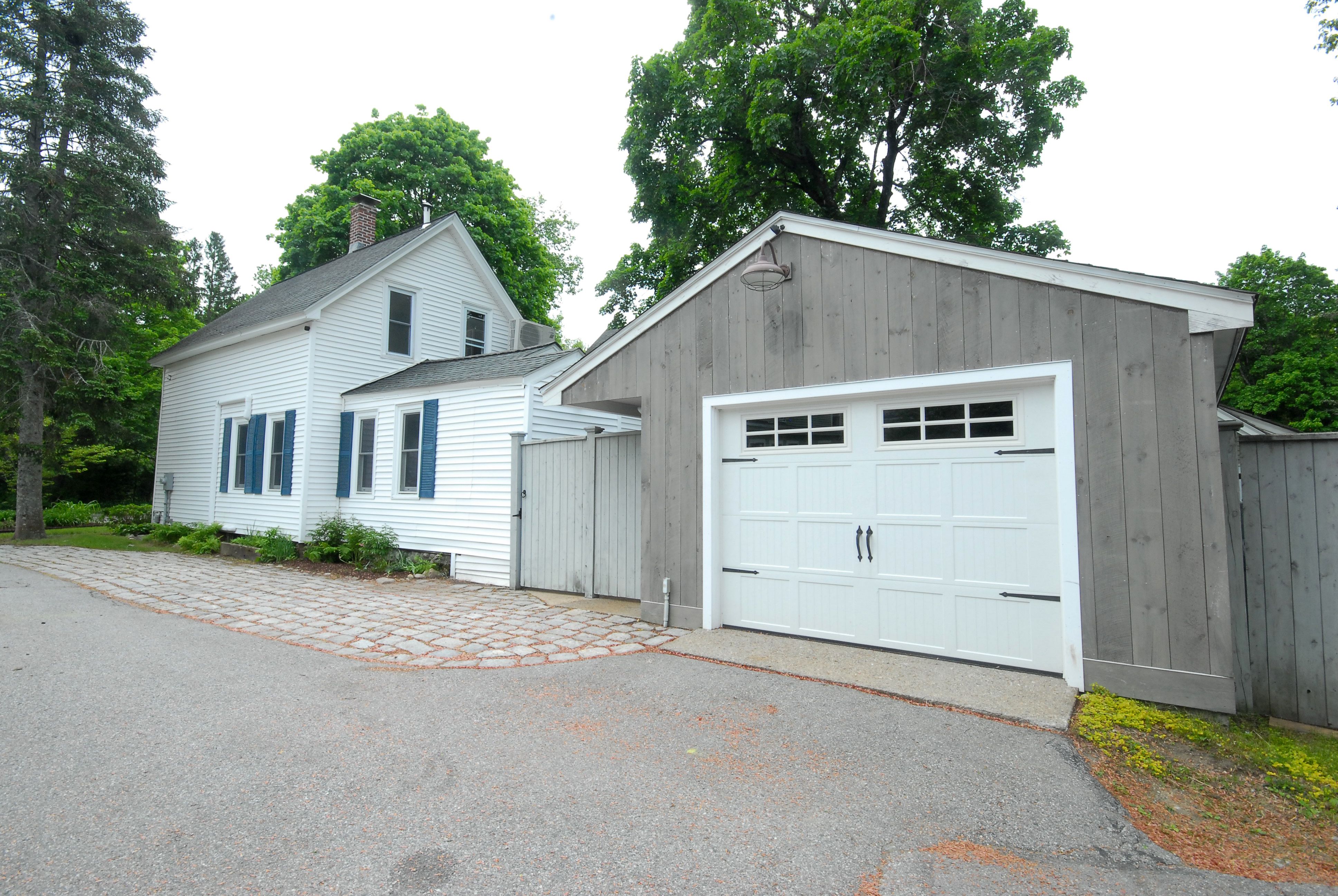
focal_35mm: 18
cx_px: 669
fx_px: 670
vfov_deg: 67.5
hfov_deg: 89.9
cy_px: 448
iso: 400
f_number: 14
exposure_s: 1/100
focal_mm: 12
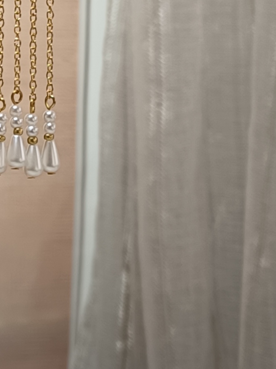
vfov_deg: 16.5
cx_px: -331
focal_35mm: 119
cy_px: 88
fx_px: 1265
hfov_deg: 11.0
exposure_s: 1/50
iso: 152
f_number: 1.9
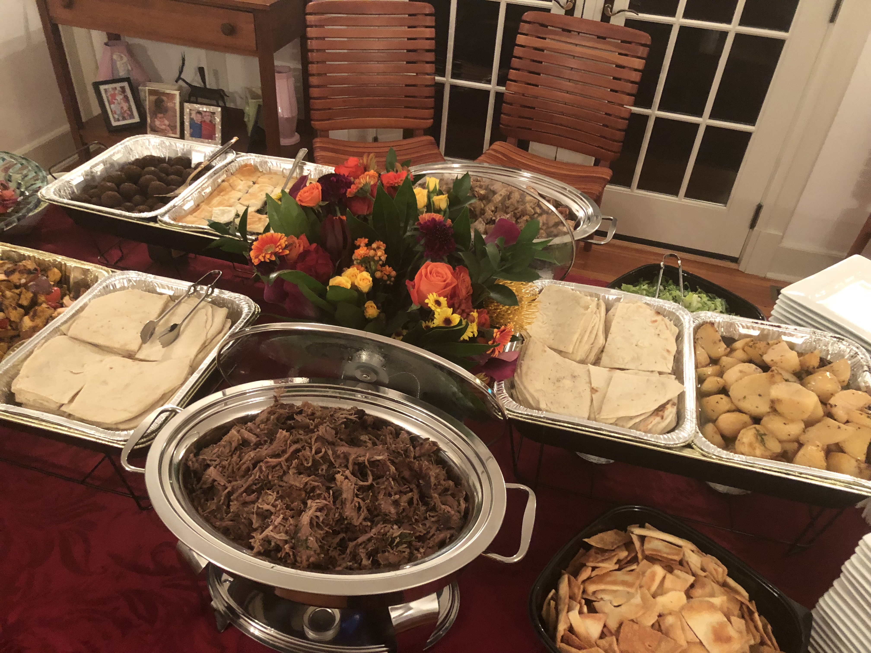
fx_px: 730
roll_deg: -3.3
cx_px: 436
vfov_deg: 48.2
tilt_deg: -37.3
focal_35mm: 29
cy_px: 326
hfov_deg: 61.7
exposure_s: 1/6
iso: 100
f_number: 1.8
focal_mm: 3.99
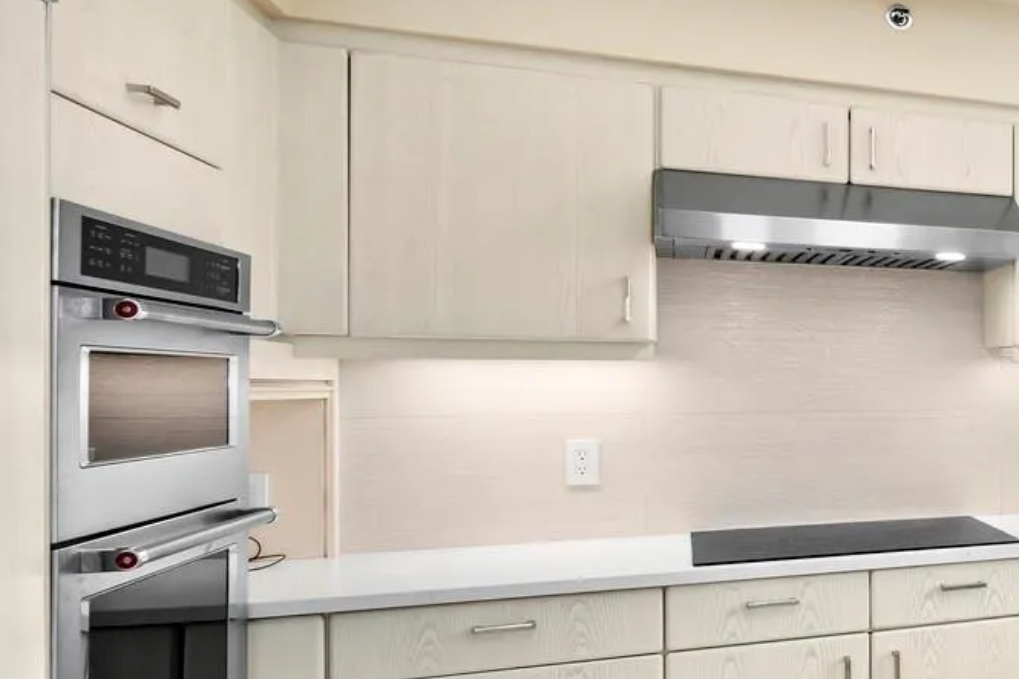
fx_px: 990
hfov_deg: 40.6
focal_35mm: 35
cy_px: 371
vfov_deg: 37.8
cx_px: 1184
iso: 400
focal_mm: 7
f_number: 11
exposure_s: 1/8
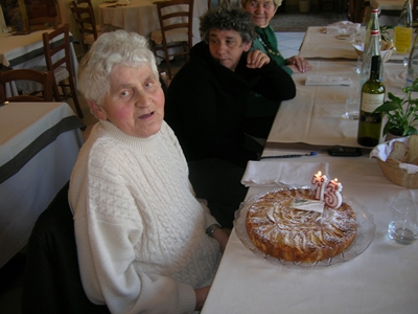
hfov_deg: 54.0
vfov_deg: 41.8
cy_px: 157
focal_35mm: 34
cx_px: 209
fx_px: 411
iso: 50
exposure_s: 1/30
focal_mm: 5.7
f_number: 2.9
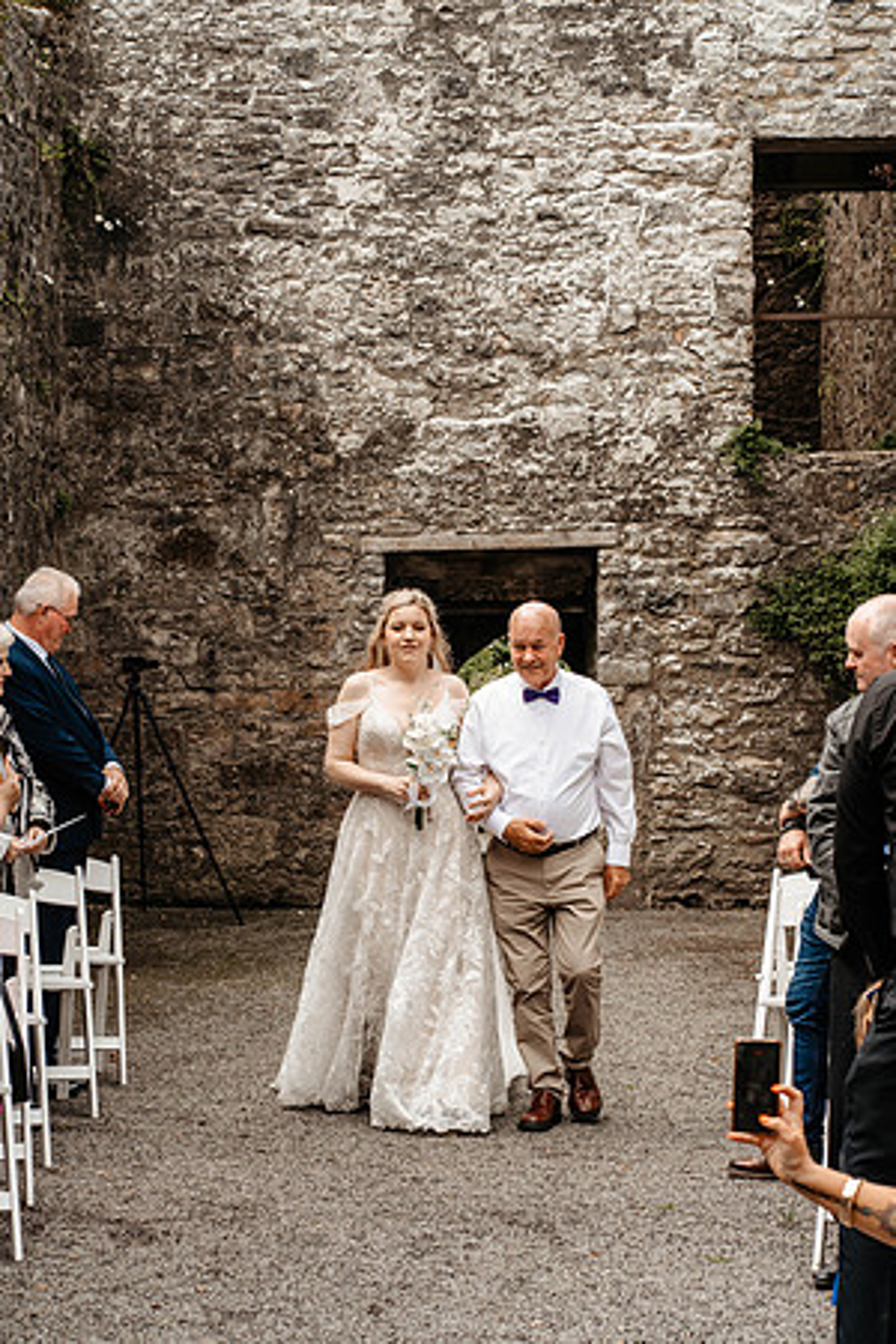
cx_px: 448
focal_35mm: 85
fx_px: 3173
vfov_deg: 23.9
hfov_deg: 16.1
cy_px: 672
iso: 500
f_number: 9
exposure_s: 1/320
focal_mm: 85
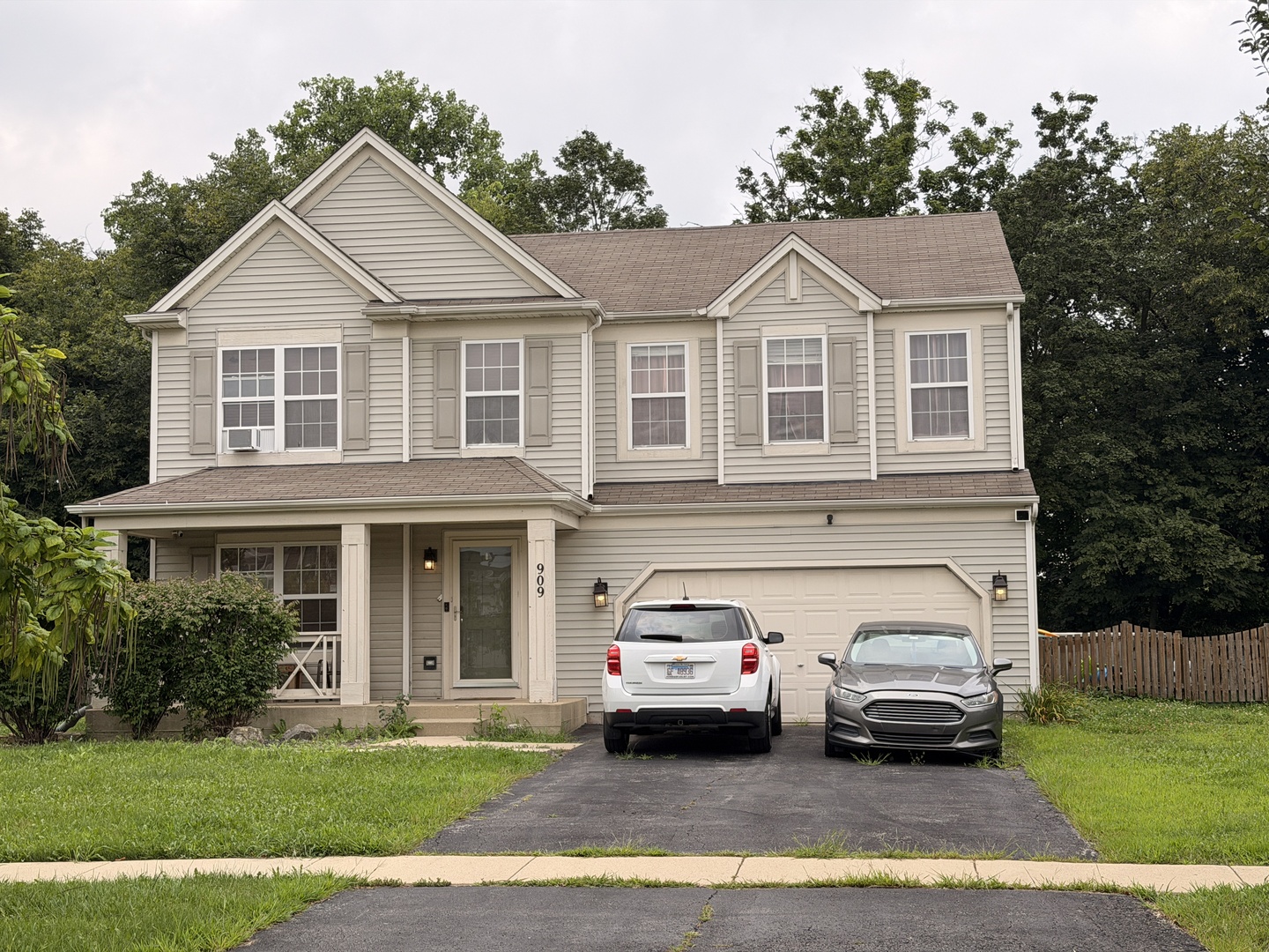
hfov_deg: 39.7
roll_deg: +0.9
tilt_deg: +5.6
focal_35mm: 48
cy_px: 476
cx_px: 634
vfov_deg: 30.3
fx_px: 1760
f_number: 1.78
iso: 64
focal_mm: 6.76
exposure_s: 1/2577
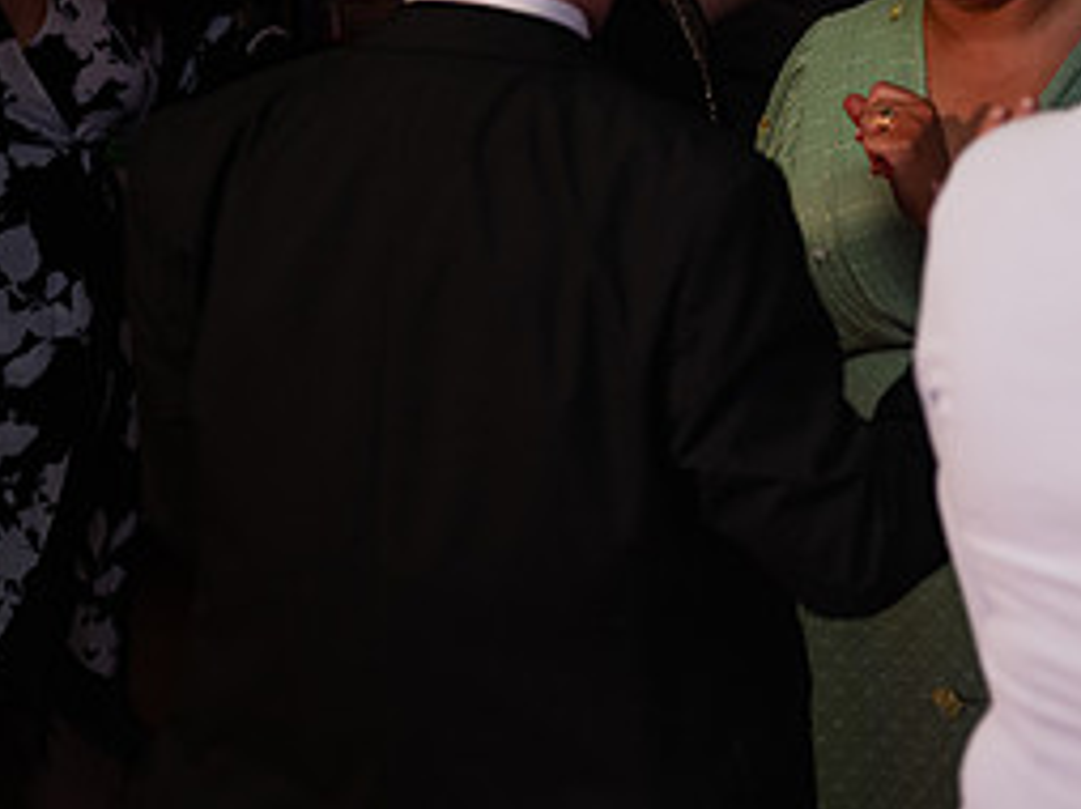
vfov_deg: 11.2
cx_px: 907
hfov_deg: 14.8
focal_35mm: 132
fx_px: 4118
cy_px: 100
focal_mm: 60
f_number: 3.5
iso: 640
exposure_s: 1/160
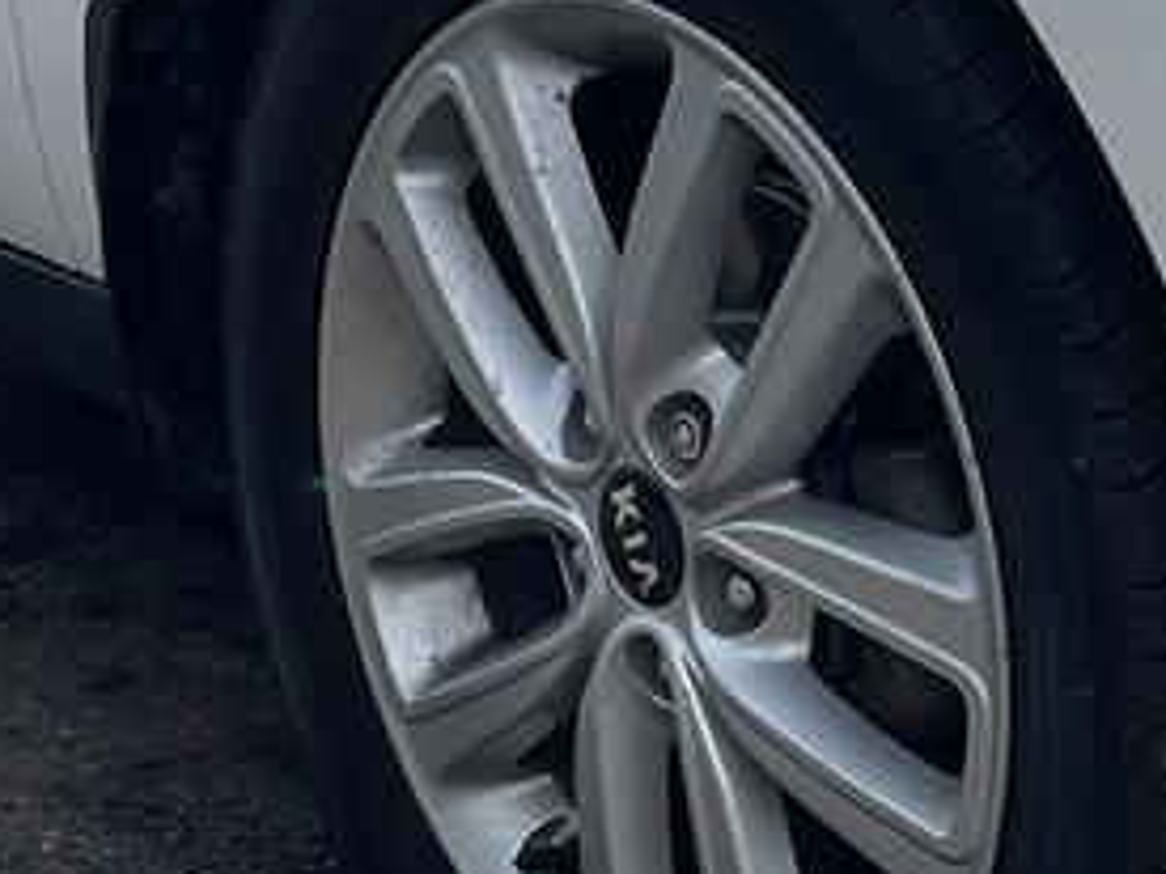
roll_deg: +4.4
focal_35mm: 121
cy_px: -255
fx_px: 4074
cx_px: 1264
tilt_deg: -9.5
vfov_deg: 11.9
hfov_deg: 15.9
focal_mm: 4.2
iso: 32
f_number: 1.6
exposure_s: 1/5291
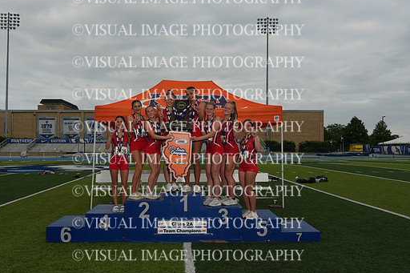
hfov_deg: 55.7
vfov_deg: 38.9
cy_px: 143
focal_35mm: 34
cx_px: 188
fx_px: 387
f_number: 10
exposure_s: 1/160
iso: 100
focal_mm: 20
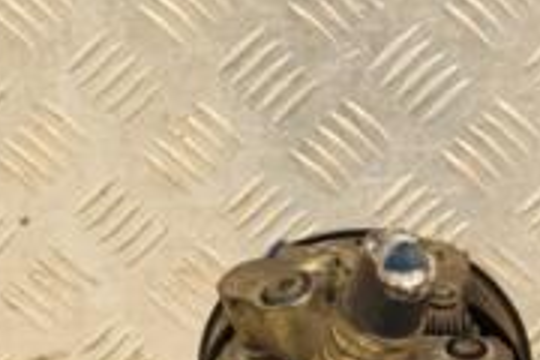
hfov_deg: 10.3
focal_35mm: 200
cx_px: 324
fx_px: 3000
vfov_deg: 6.8
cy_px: 378
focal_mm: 40
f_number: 5.6
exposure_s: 1/200
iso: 800
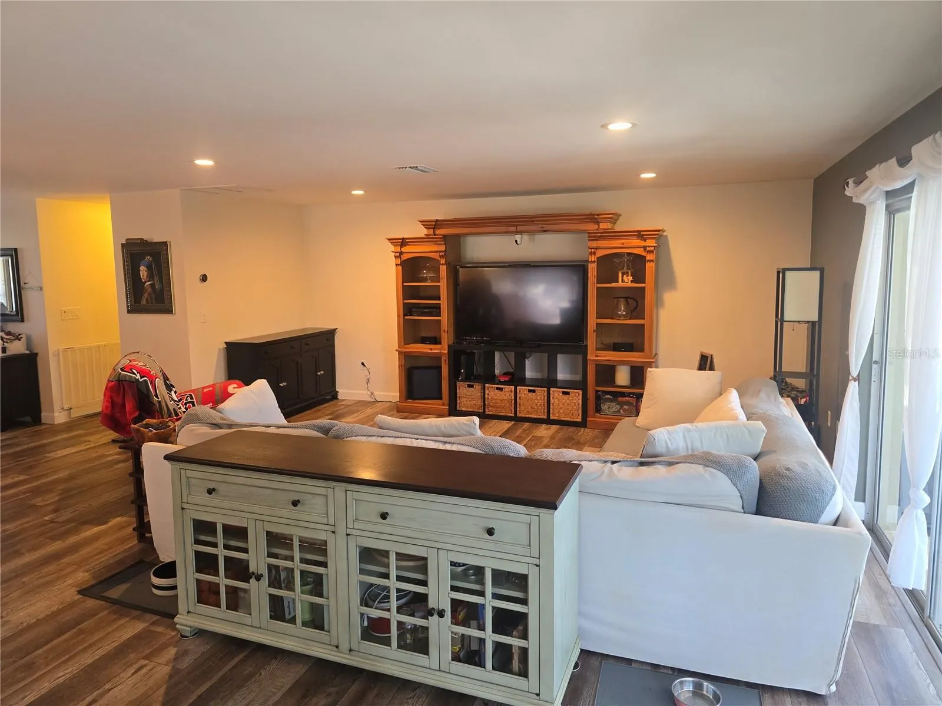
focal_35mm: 23
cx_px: 471
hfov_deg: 73.9
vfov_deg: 58.9
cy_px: 353
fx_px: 626
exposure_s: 1/120
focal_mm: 6.3
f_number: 1.7
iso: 400
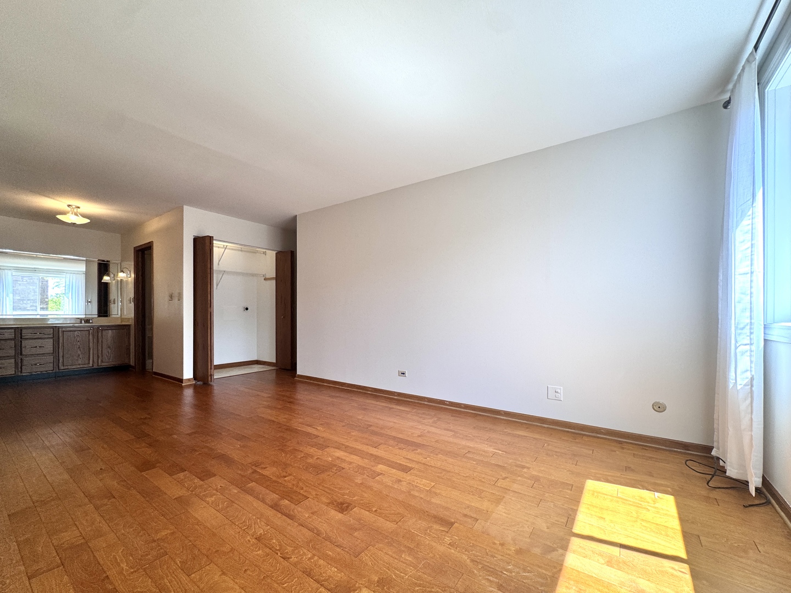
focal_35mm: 14
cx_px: 396
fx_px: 320
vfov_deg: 85.7
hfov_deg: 102.1
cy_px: 296
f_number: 2.2
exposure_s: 1/120
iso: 80
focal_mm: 2.22
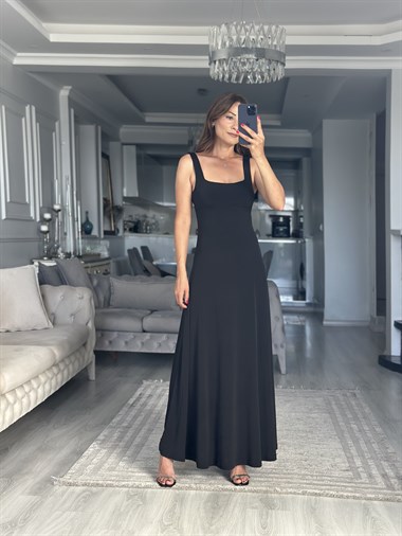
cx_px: 201
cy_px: 268
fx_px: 743
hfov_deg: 30.3
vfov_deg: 39.6
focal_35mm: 48
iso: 125
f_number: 1.78
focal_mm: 6.86
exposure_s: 1/106
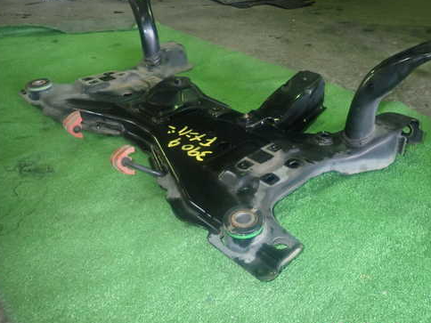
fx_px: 386
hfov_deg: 57.9
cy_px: 145
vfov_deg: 45.4
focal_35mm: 31
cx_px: 256
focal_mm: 4.5
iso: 320
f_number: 2
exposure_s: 1/30
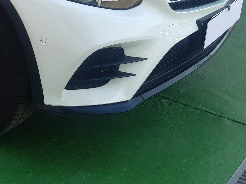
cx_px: -25
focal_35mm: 67
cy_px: -29
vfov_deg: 20.7
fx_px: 476
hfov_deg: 26.6
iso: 40
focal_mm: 3.92
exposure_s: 1/358
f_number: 1.7
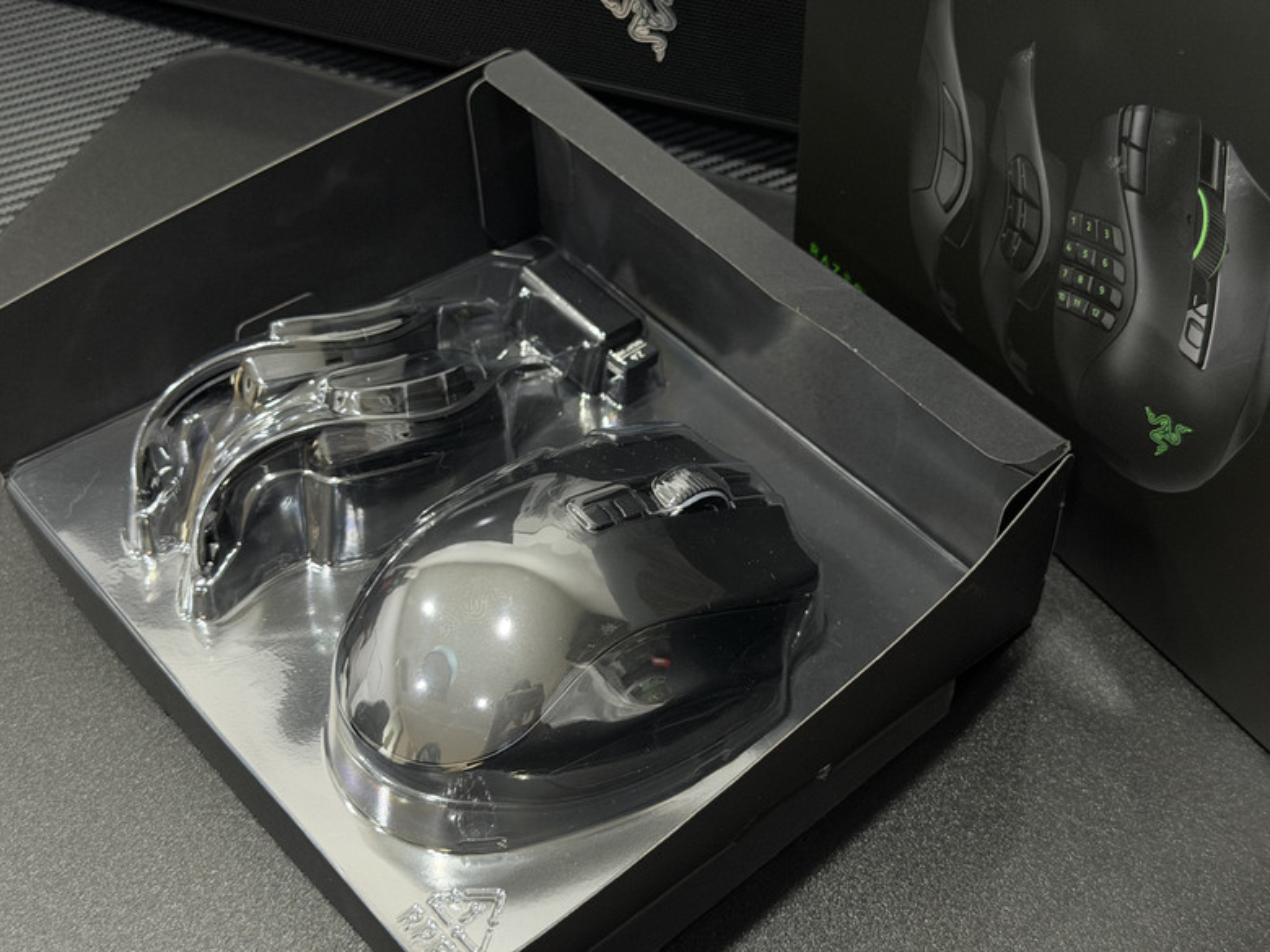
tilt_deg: -49.9
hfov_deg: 39.7
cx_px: 635
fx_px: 1761
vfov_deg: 30.3
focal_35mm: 48
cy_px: 476
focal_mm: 6.76
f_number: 1.78
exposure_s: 1/40
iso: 320
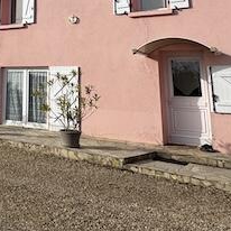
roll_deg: -3.0
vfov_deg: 33.1
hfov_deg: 32.1
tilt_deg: +12.3
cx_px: -8
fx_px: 362
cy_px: 12
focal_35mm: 48
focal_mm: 2.22
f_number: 2.2
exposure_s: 1/2770
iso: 50
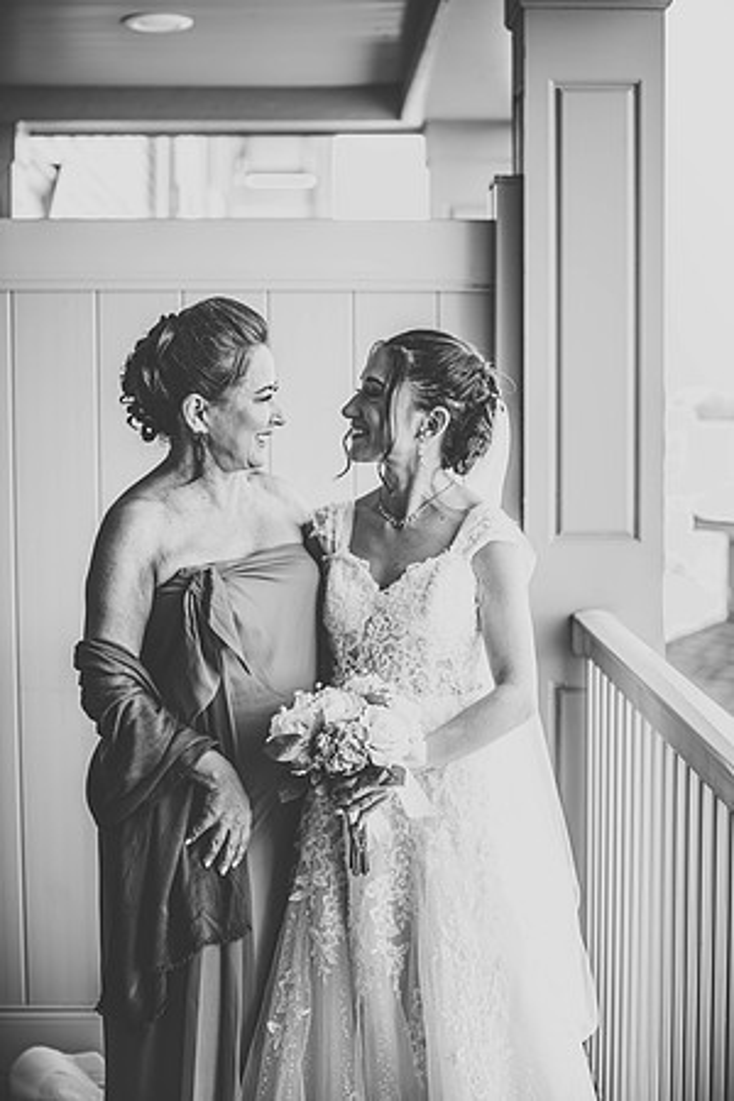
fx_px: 2141
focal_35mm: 70
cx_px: 367
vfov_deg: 28.8
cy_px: 550
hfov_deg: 19.5
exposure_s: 1/160
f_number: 2.8
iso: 320
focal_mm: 70
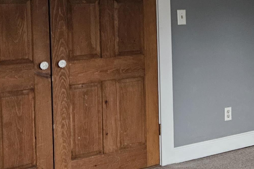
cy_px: 11
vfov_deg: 18.3
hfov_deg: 25.9
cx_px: 268
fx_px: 515
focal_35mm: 73
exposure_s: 1/24
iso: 640
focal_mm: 5.4
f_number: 1.8
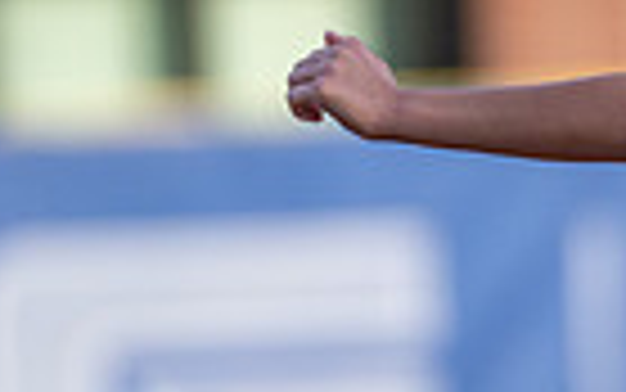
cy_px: 302
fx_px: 34749
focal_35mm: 2036
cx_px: 576
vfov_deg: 0.6
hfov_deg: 1.0
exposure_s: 1/1000
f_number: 4
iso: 800
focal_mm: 400
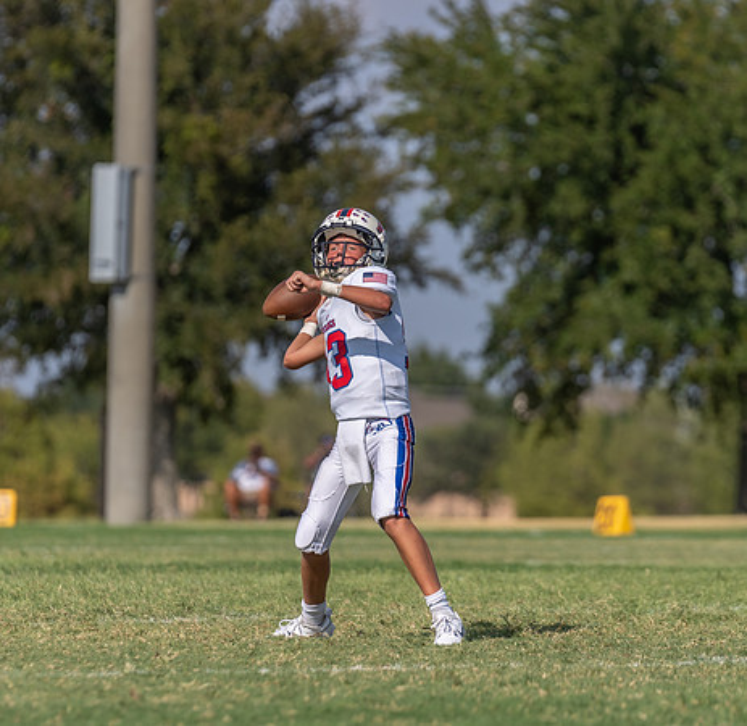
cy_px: 379
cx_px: 380
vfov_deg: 5.2
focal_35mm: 334
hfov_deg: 5.3
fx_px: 8035
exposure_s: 1/2500
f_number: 3.5
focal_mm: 200
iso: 100
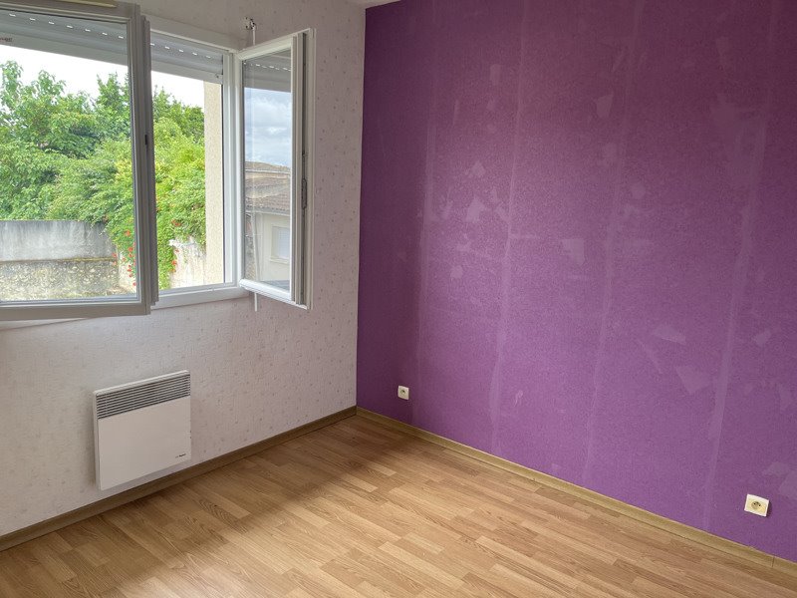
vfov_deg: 53.1
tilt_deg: -9.8
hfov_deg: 67.3
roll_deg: -1.7
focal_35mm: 26
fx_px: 599
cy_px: 299
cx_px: 398
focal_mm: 5.1
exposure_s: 1/153
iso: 64
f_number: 1.6
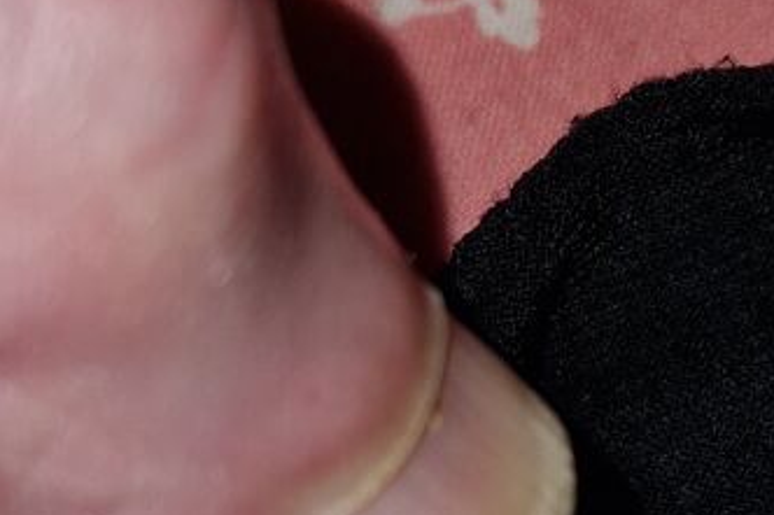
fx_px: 2063
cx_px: 601
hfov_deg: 21.0
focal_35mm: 96
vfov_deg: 14.2
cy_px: 330
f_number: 1.8
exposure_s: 1/105
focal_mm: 5.4
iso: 50
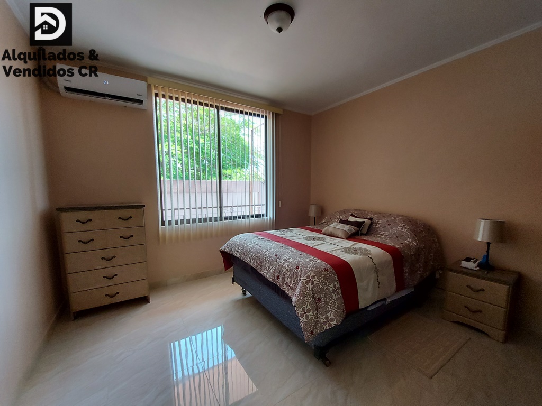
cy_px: 203
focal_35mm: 13
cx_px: 271
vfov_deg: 89.9
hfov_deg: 106.2
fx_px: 204
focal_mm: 1.74
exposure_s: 1/60
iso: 160
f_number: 2.2
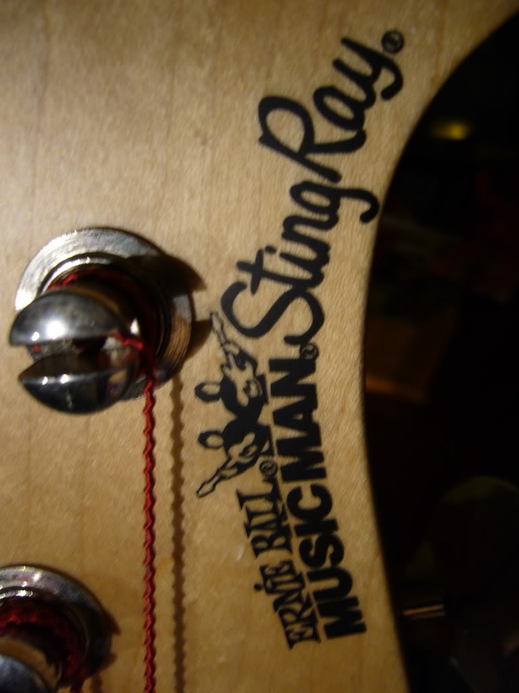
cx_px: 260
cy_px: 346
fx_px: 700
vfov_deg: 52.6
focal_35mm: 35
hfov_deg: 40.7
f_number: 2.8
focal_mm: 5.8
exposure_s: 1/15
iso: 100
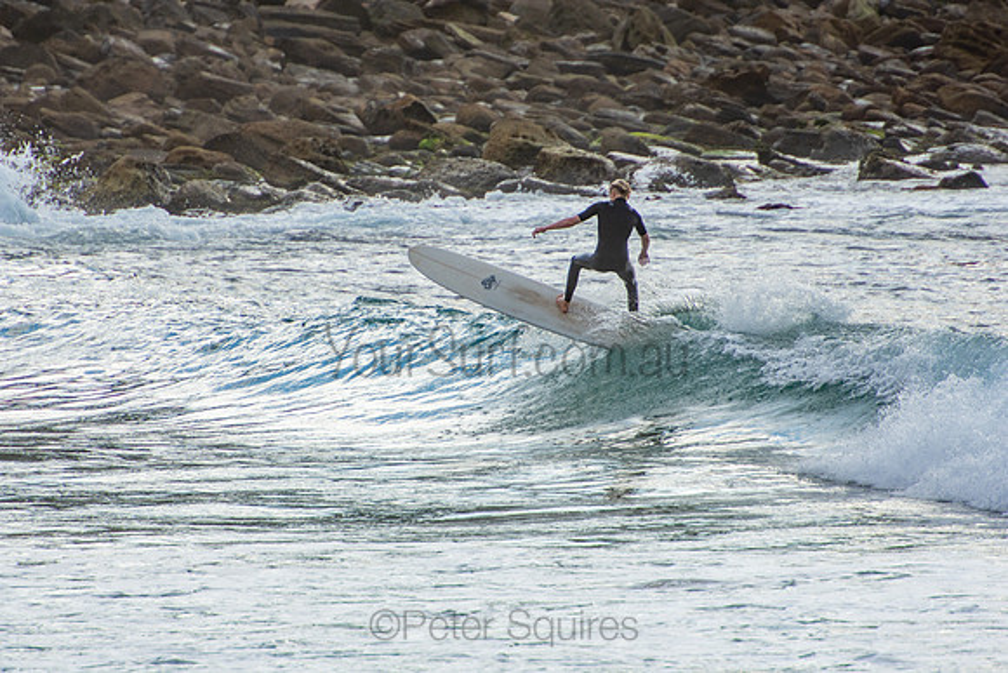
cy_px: 336
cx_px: 504
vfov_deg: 2.3
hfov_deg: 3.4
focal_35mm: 600
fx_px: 16803
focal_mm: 400
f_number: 5.6
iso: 110
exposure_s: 1/640
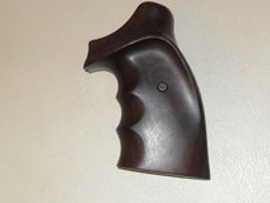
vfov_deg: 21.1
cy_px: 49
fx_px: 538
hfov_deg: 28.0
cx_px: 176
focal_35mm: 69
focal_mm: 6.2
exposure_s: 1/45
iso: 200
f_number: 2.8
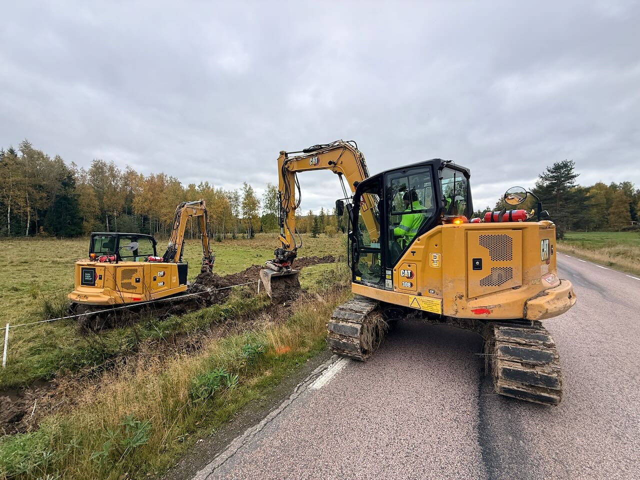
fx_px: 259
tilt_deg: -1.5
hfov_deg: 102.1
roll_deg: +0.8
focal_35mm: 14
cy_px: 240
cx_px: 320
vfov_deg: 85.7
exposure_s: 1/326
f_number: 2.2
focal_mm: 2.22
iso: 50
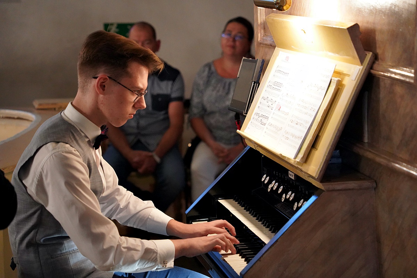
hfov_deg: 19.6
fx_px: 1205
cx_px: 208
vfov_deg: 13.2
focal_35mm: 104
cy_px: 139
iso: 10000
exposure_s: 1/160
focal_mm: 104
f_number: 4.5
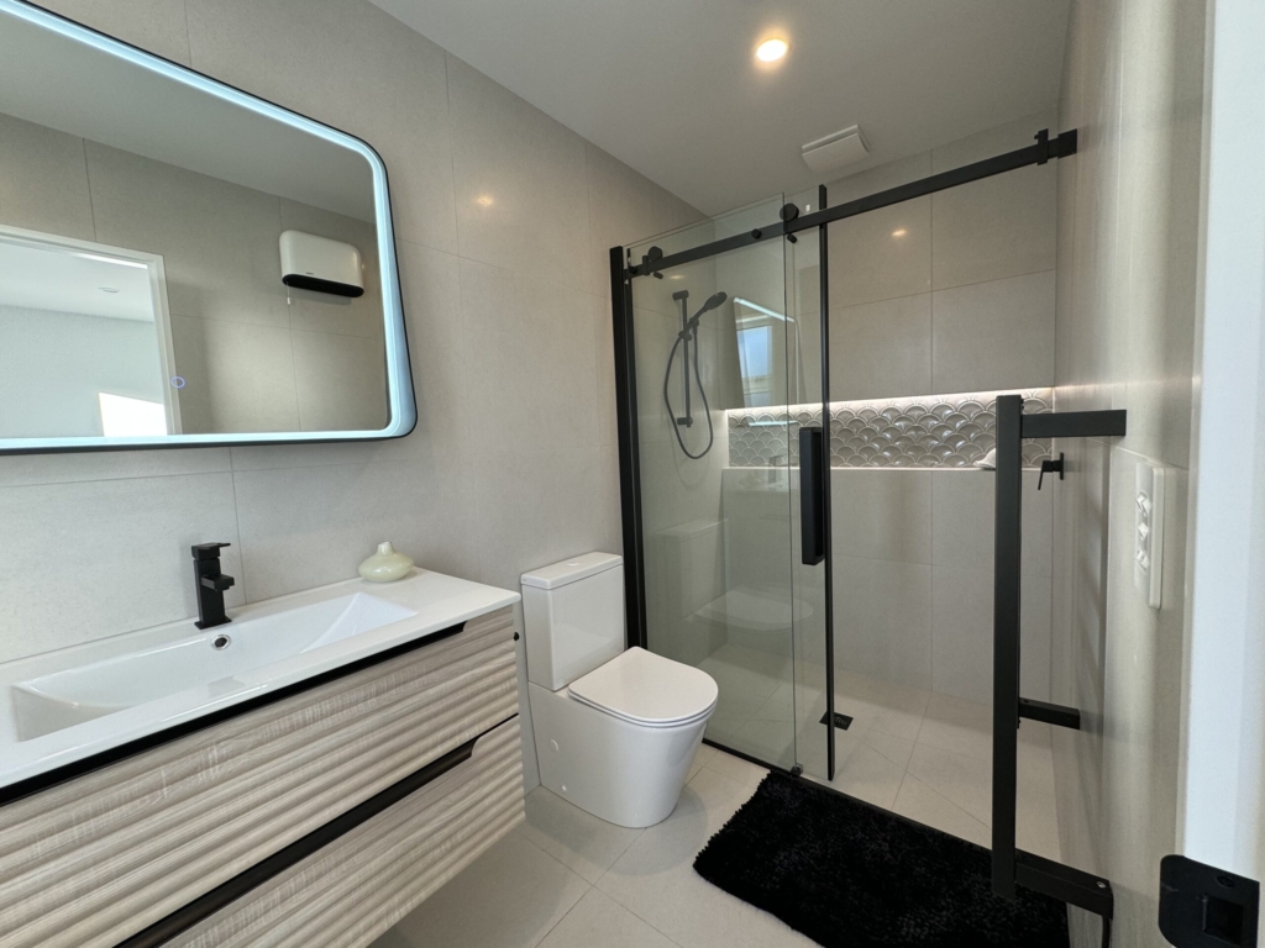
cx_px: 632
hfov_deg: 102.1
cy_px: 474
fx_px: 512
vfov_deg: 85.7
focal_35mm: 14
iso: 100
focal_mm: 2.22
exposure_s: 1/100
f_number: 2.2
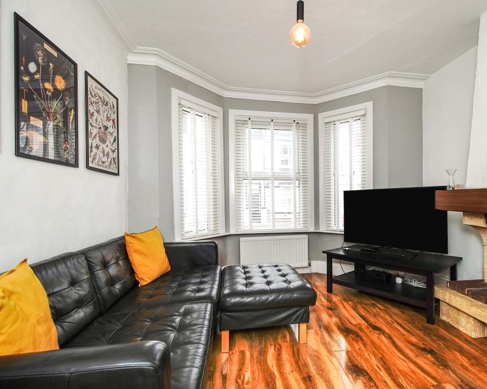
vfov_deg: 77.0
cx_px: 284
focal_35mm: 17
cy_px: 195
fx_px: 245
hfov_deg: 88.9
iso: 320
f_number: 9
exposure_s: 1/60
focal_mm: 10
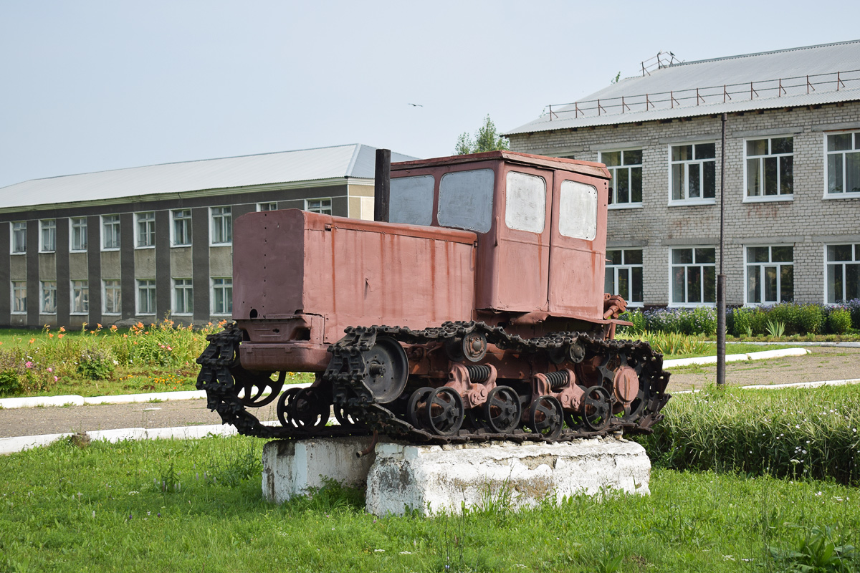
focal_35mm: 57
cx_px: 430
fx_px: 1362
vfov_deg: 23.8
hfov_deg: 35.1
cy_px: 286
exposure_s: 1/500
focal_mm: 38
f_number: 5
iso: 100
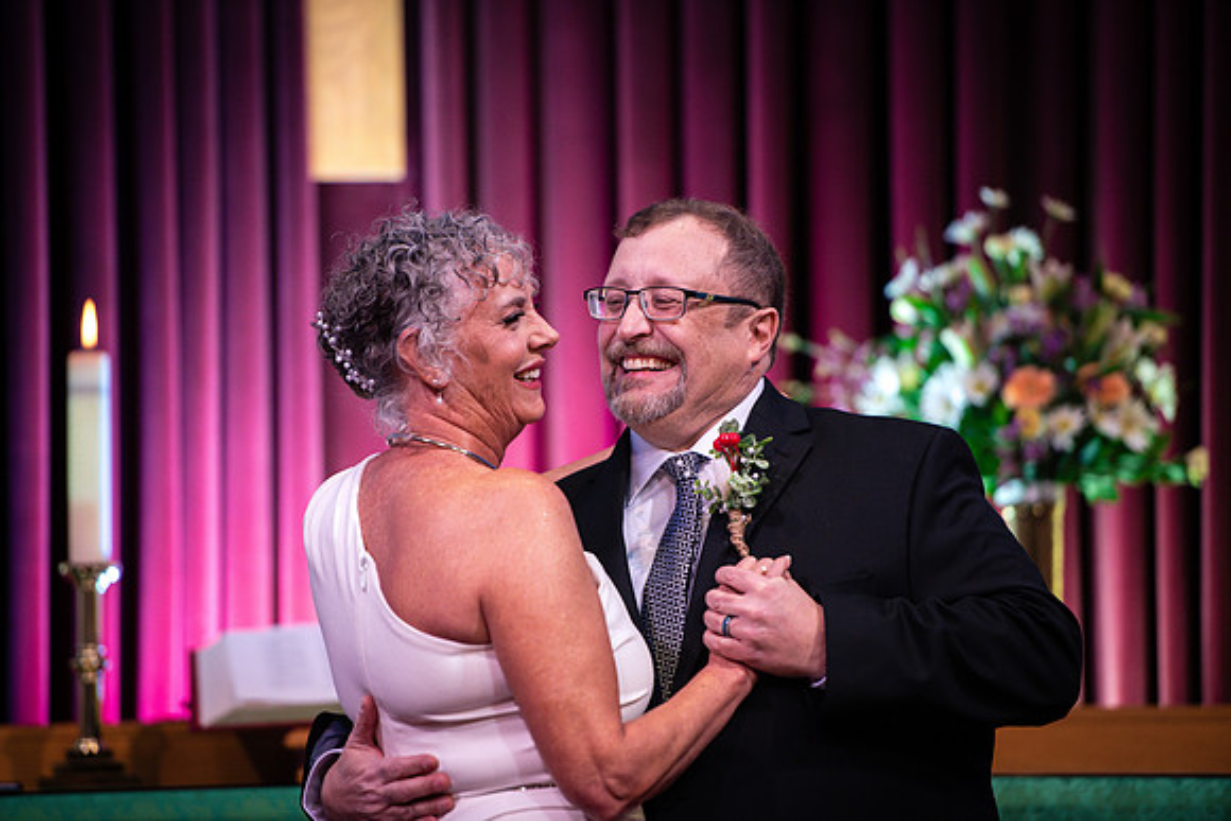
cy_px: 410
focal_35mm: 200
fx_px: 6840
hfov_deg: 10.3
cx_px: 616
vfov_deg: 6.9
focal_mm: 200
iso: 800
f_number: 2.8
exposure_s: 1/200
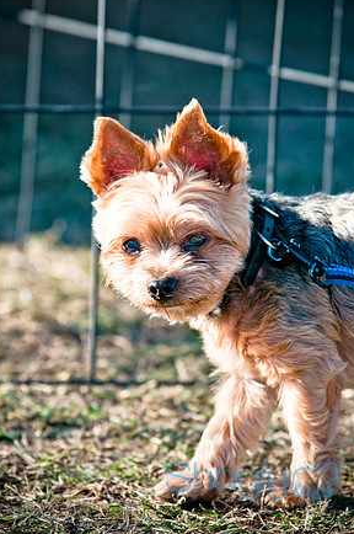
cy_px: 262
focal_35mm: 311
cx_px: 176
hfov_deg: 4.4
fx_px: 4602
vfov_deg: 6.6
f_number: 5
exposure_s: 1/500
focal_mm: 200
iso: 200
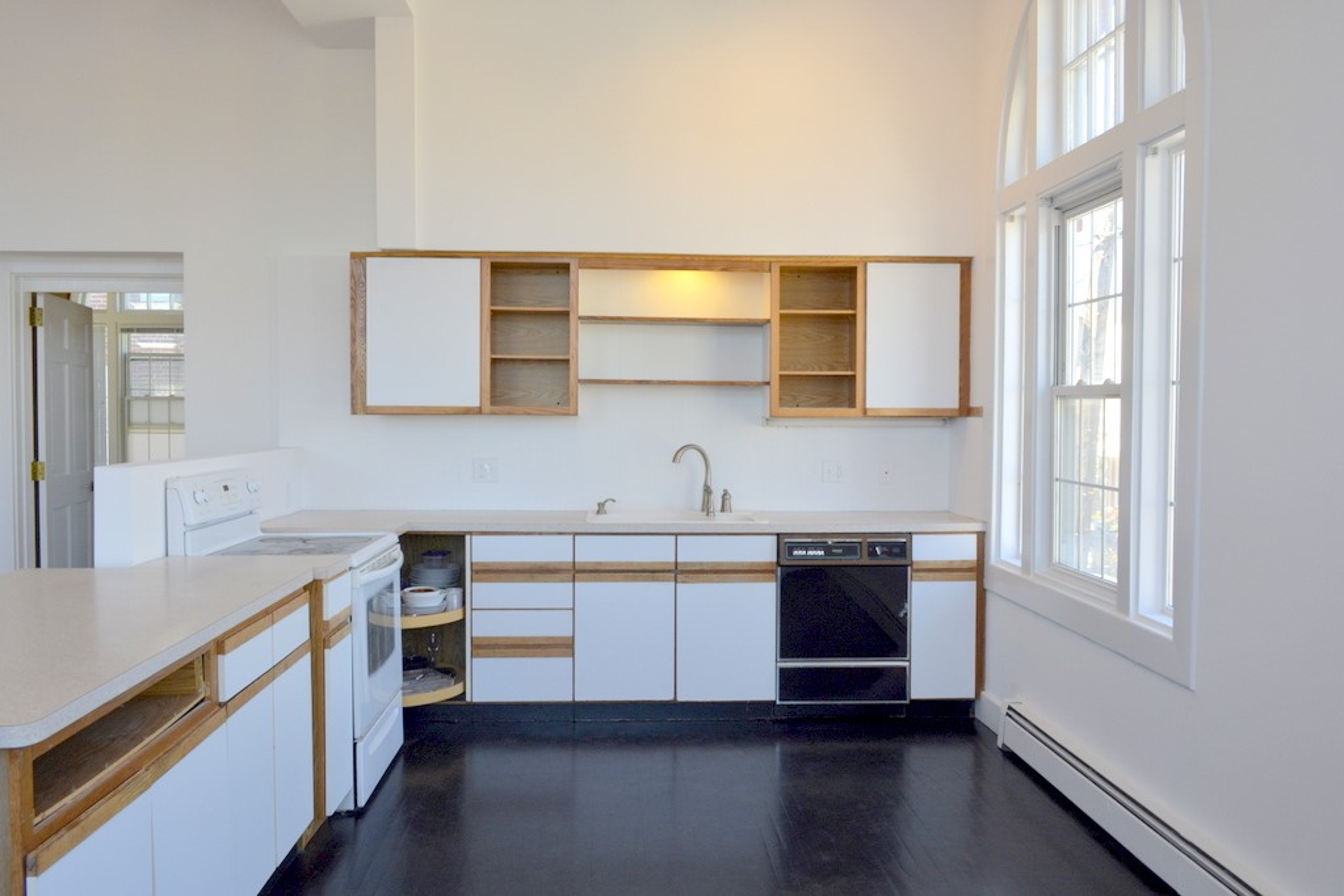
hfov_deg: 61.9
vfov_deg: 43.6
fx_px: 1120
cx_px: 672
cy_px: 448
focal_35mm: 30
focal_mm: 20
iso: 360
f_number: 8
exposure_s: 1/60
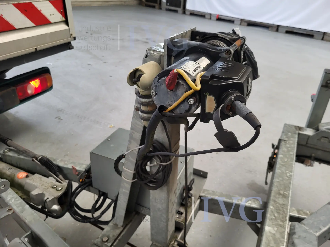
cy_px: 124
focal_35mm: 26
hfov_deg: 67.3
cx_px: 165
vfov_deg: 53.1
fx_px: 248
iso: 250
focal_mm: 5.4
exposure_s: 1/100
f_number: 1.8
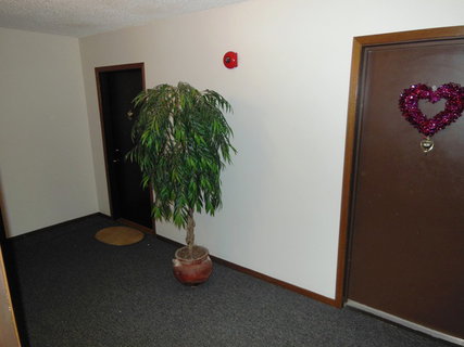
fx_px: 335
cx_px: 232
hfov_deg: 69.4
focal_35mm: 25
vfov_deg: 54.9
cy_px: 174
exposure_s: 1/25
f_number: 3.5
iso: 250
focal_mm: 4.5
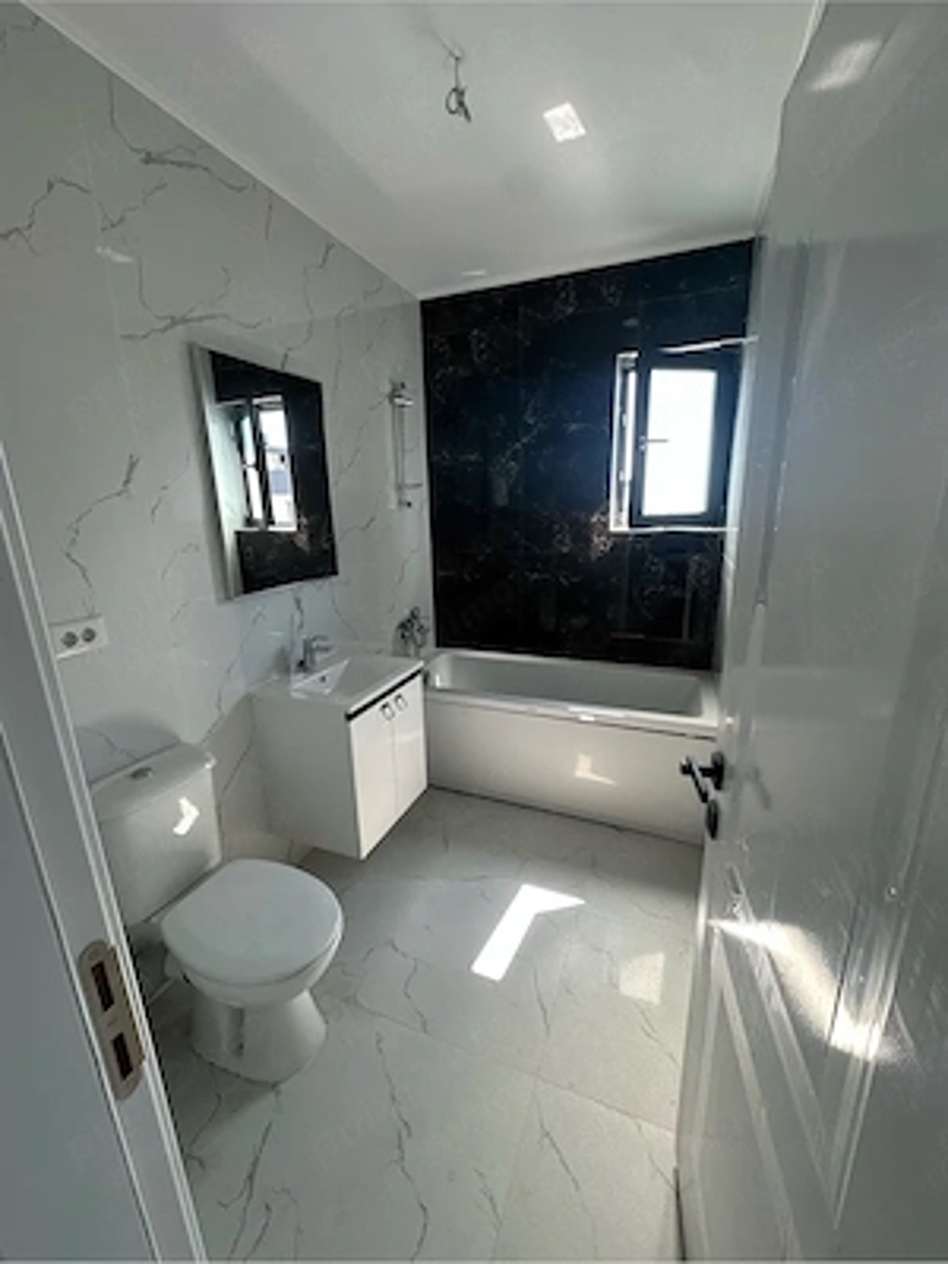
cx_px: 474
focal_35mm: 14
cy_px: 632
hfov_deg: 85.7
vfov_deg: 102.1
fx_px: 511
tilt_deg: -14.3
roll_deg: +1.5
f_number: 2.2
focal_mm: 2.22
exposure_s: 1/99
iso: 64
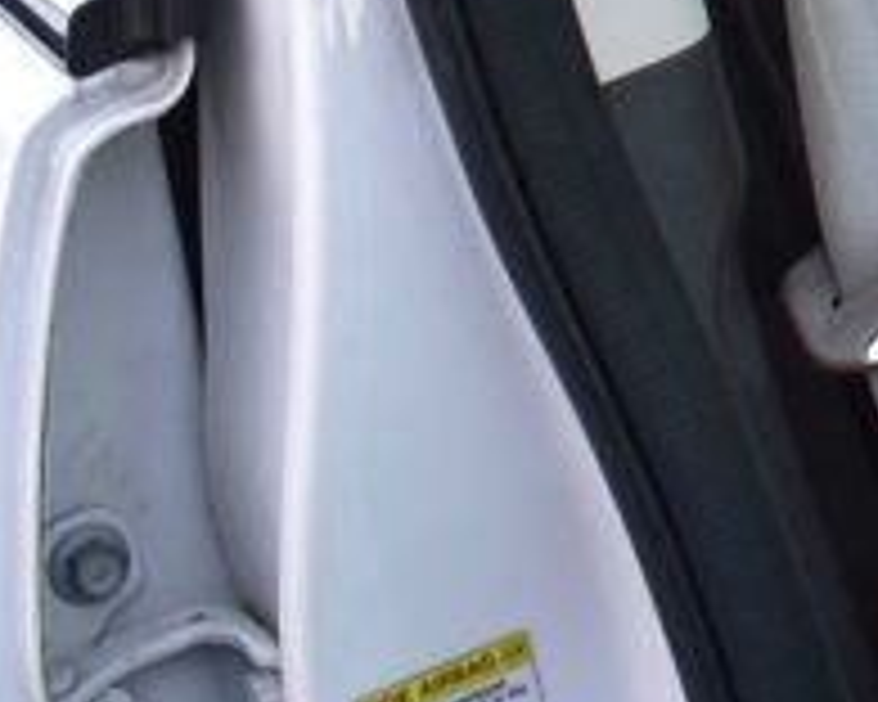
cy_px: -554
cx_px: 1675
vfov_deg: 10.9
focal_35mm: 133
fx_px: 3456
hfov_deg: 12.9
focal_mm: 18
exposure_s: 1/40
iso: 400
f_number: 7.1
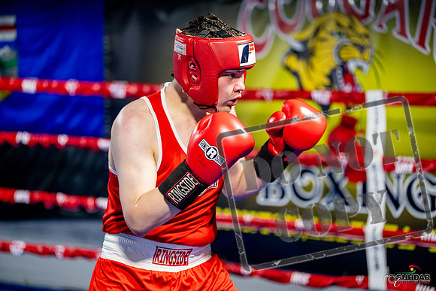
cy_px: 146
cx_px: 218
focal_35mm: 100
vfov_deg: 13.7
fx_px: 1211
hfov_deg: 20.4
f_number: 2
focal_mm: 100
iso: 4000
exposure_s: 1/1000
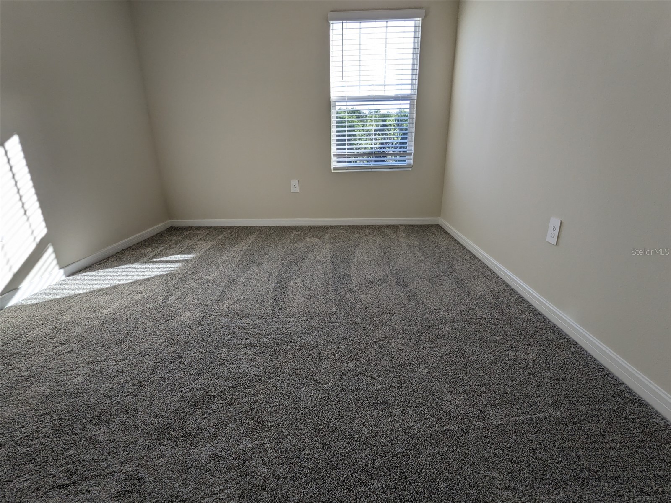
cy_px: 252
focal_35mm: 16
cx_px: 336
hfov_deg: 94.5
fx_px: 310
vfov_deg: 78.1
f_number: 2.2
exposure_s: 1/144
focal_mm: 2.22
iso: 38
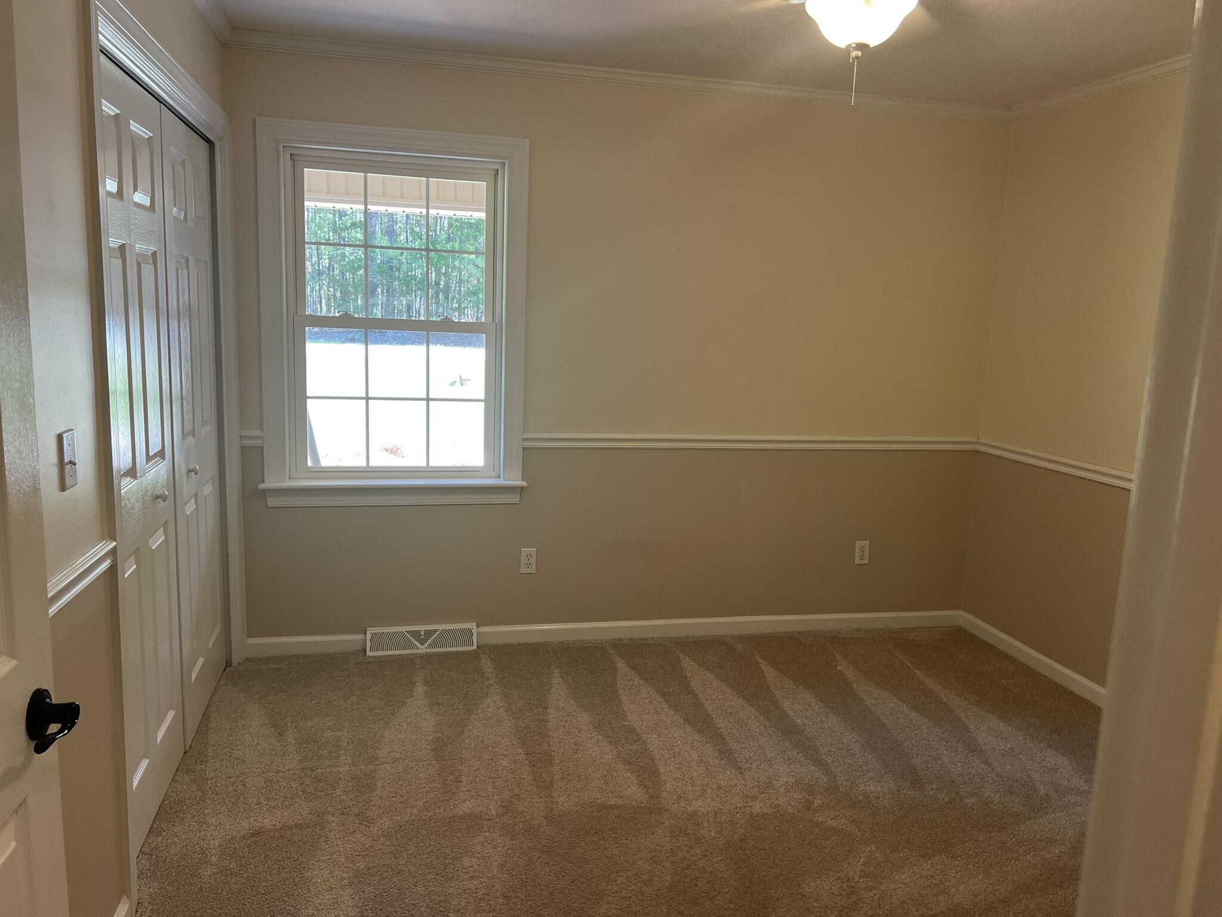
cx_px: 611
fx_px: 918
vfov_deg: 53.1
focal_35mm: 26
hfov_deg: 67.3
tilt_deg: -9.8
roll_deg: -2.0
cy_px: 458
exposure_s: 1/120
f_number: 1.5
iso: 125
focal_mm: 5.7
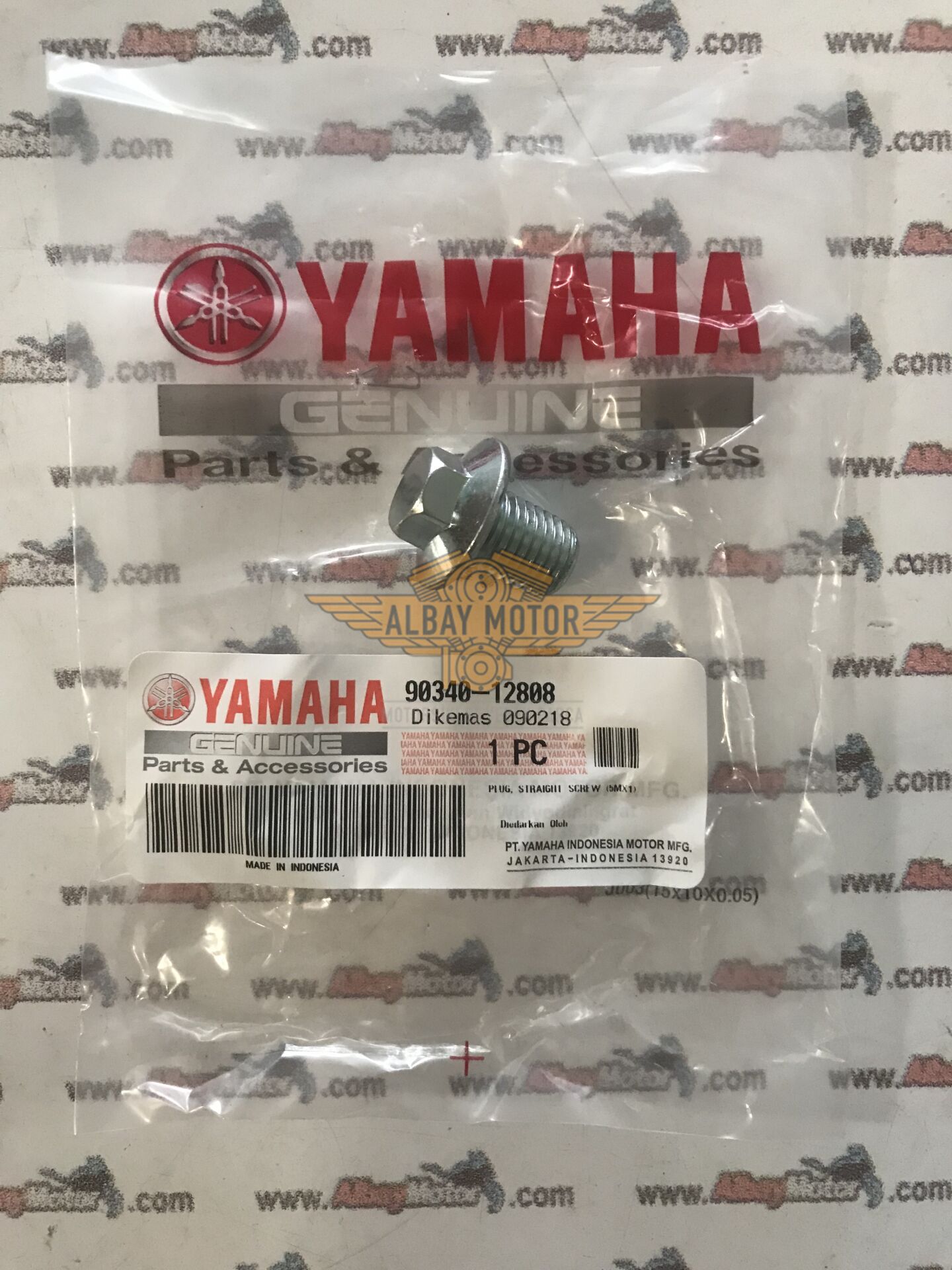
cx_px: 476
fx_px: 1027
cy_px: 635
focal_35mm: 28
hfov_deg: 49.7
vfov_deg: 63.4
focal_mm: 3.99
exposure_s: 1/17
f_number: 1.8
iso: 80
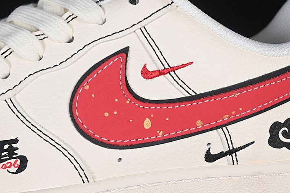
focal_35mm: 114
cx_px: 122
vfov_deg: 12.0
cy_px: 110
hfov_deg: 17.9
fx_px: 918
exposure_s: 1/80
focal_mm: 50
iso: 160
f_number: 7.1
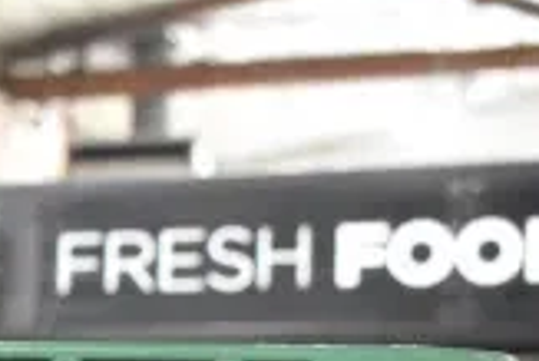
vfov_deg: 9.7
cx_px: -351
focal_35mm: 135
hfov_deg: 13.9
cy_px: 624
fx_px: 2023
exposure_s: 1/125
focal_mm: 24
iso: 6400
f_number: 5.6
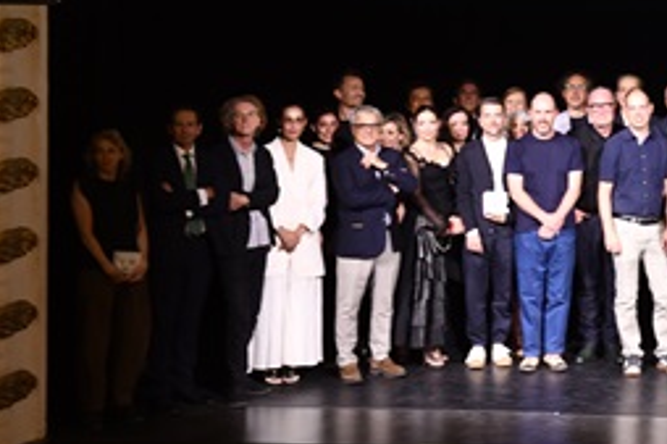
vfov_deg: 10.2
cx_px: 851
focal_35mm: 133
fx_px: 2463
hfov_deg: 14.8
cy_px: -41
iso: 1250
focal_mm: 52
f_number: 6.3
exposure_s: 1/50
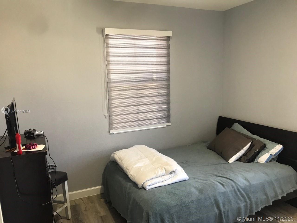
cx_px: 148
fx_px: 240
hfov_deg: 63.4
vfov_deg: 49.7
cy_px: 112
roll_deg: +1.4
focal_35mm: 28
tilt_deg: -8.5
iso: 40
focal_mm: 3.99
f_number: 1.8
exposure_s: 1/24
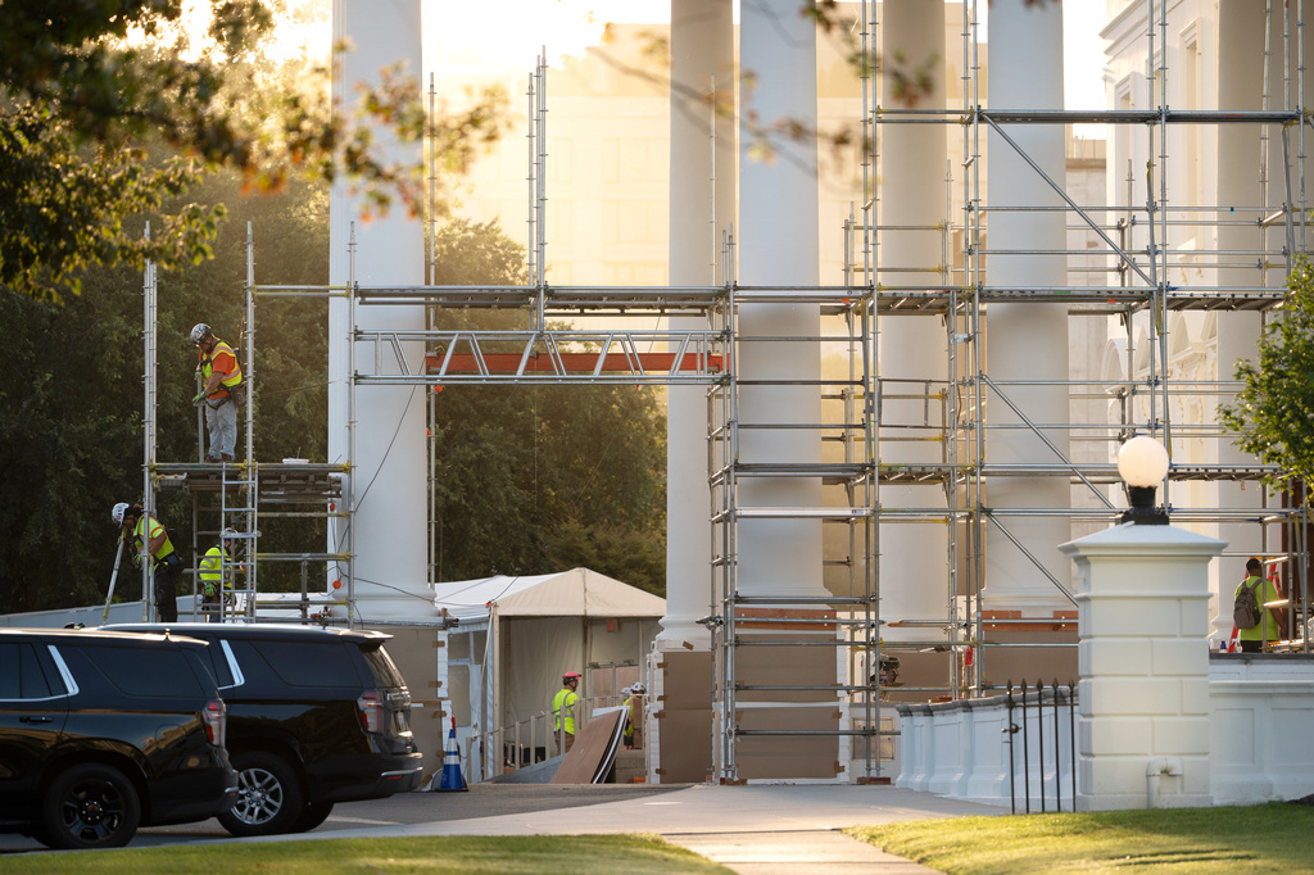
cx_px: 657
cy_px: 438
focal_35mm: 200
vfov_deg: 6.9
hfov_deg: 10.3
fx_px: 7297
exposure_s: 1/500
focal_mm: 200
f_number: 2.8
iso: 125
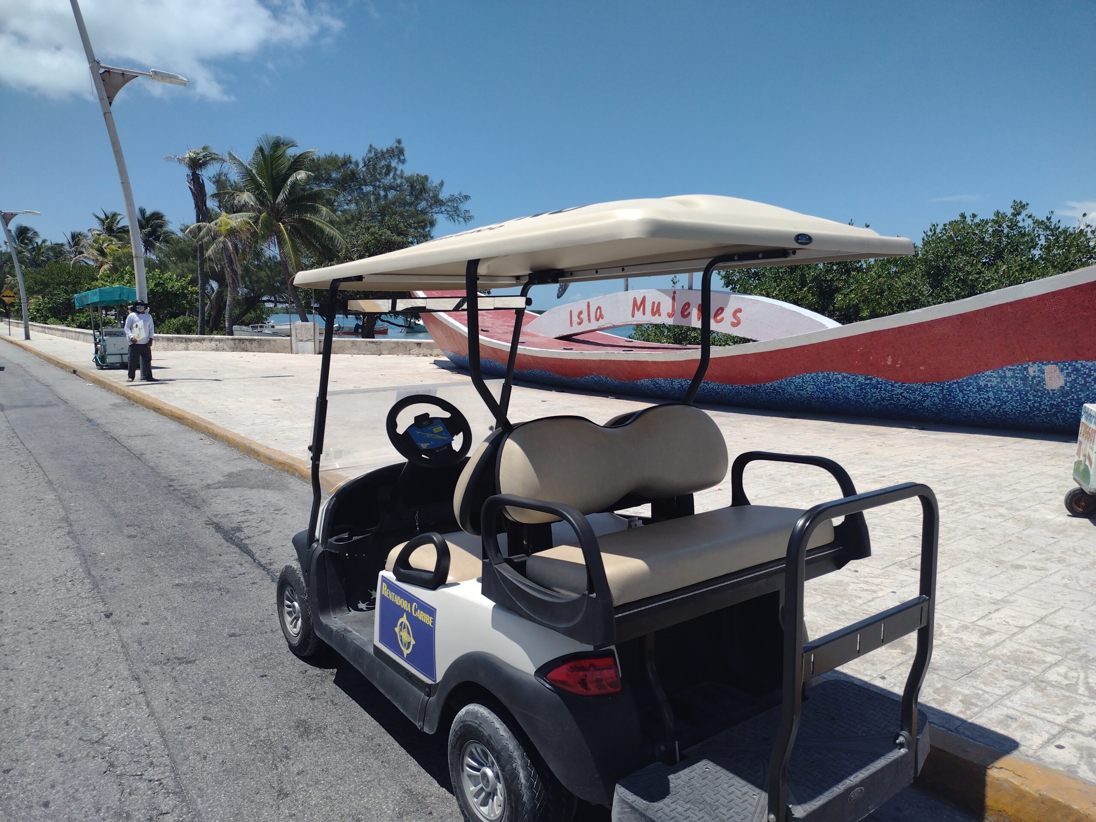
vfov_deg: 51.4
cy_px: 411
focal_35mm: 27
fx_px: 855
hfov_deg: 65.3
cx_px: 548
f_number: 1.7
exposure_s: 1/3471
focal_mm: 4.71
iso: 100
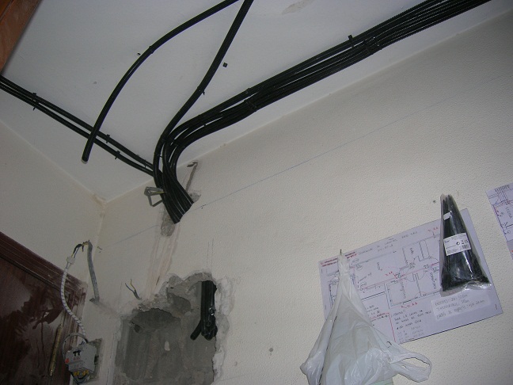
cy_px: 192
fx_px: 504
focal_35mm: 34
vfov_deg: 41.8
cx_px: 256
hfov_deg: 54.0
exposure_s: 1/60.1
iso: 50
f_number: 2.9
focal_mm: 5.7
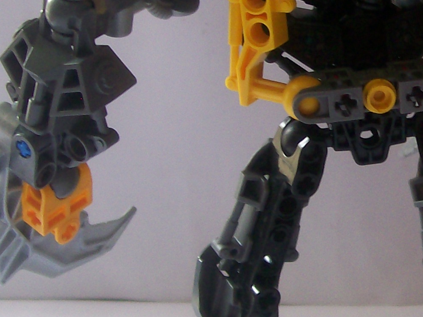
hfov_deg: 17.5
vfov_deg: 13.3
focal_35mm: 111
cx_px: 370
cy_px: 169
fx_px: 1356
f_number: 2.7
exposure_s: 1/88.7
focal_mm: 6
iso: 80
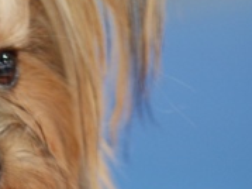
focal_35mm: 775
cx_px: -80
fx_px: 5638
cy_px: 100
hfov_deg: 2.6
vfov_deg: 1.9
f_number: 4.5
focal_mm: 150
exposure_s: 1/5
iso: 400
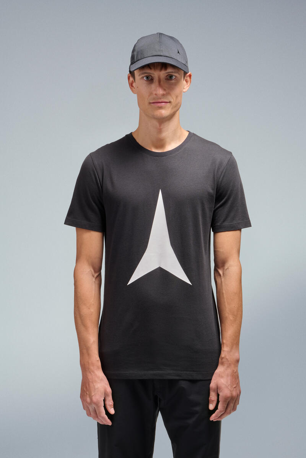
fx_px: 1084
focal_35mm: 85
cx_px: 153
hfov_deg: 16.1
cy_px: 229
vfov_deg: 23.9
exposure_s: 1/160
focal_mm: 85
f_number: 16
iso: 250
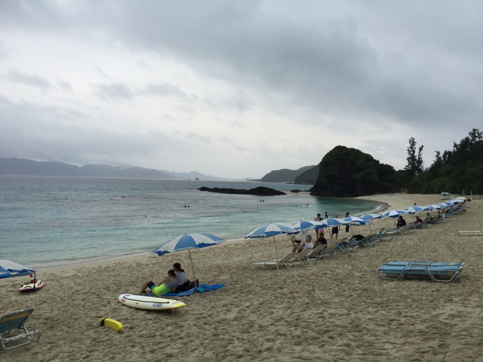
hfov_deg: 61.7
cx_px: 242
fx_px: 405
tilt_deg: +0.9
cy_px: 181
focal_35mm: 29
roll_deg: -2.1
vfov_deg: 48.2
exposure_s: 1/246
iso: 32
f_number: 2.2
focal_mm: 4.15
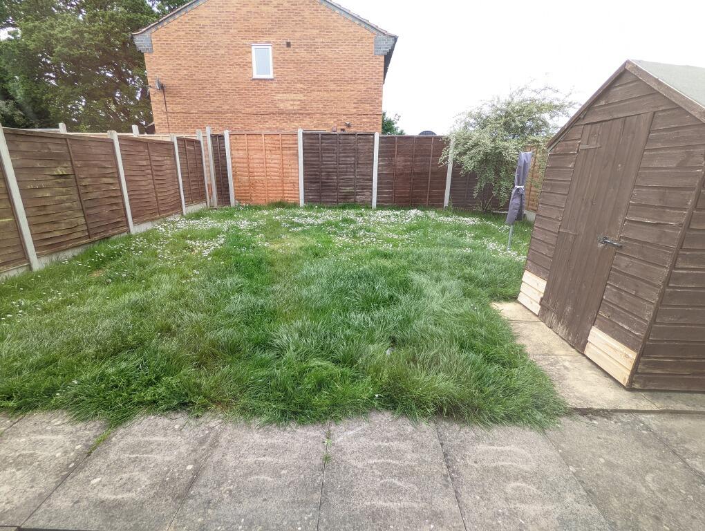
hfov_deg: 94.4
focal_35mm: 16
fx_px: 326
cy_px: 266
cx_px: 352
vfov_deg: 78.2
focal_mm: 2.35
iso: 51
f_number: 2.2
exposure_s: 1/152
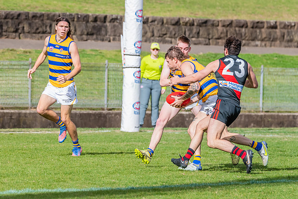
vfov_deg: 2.8
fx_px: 4038
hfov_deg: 4.2
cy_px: 98
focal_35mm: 488
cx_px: 167
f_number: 10
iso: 800
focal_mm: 350
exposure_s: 1/1600
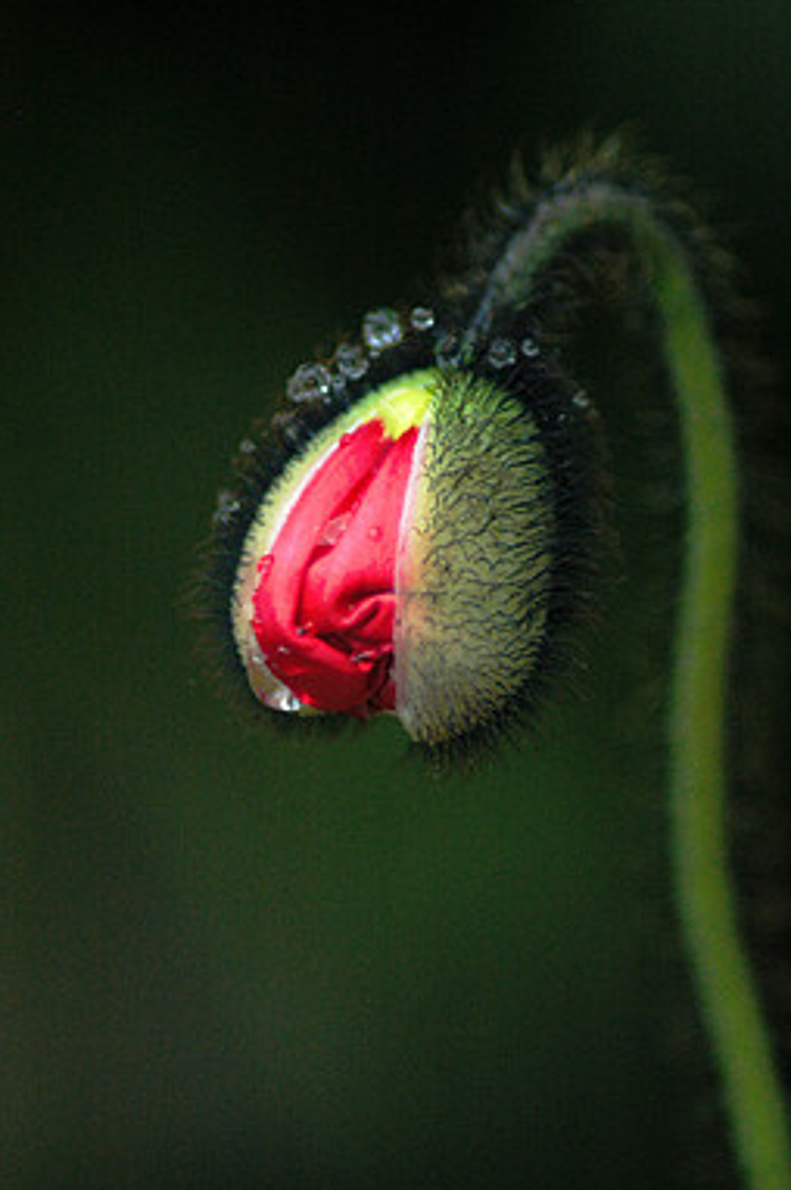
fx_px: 12249
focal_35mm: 371
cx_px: 363
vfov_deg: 5.6
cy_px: 530
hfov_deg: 3.7
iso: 1000
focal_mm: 210
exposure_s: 1/400
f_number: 5
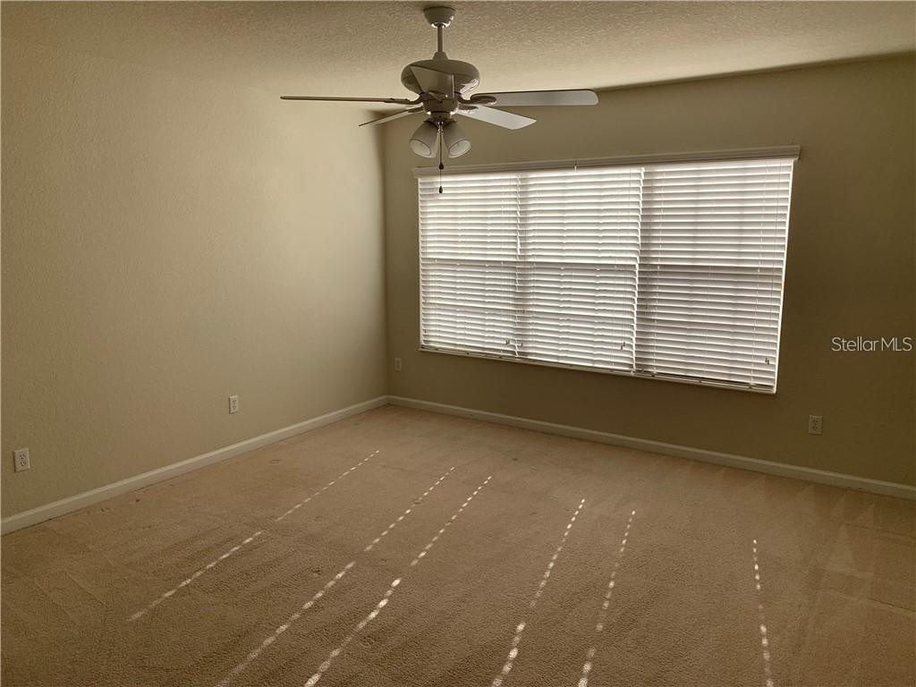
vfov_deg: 53.1
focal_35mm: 26
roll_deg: +0.3
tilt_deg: -9.3
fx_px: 688
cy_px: 344
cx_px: 458
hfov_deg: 67.3
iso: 25
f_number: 1.8
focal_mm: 4.25
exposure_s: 1/412
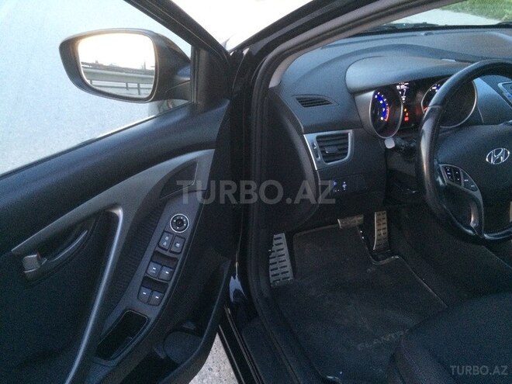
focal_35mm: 29
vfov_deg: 48.2
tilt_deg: -31.8
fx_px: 429
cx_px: 256
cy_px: 192
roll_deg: +0.6
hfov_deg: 61.7
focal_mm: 4.15
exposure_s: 1/17
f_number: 2.2
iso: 320
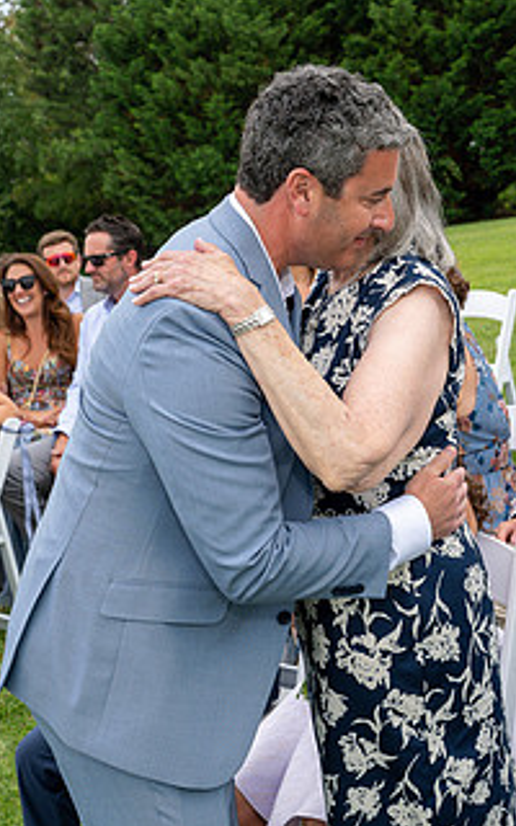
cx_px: 346
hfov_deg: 18.0
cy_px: 335
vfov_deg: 28.5
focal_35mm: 72
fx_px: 1620
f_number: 7.1
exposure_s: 1/250
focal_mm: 39
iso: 140
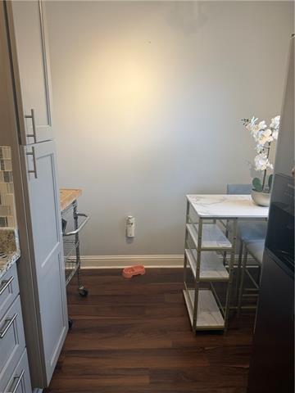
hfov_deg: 56.8
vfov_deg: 71.6
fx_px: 273
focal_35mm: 24
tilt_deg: -15.4
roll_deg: -1.2
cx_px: 148
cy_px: 196
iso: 200
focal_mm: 6.76
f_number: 1.78
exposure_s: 1/120
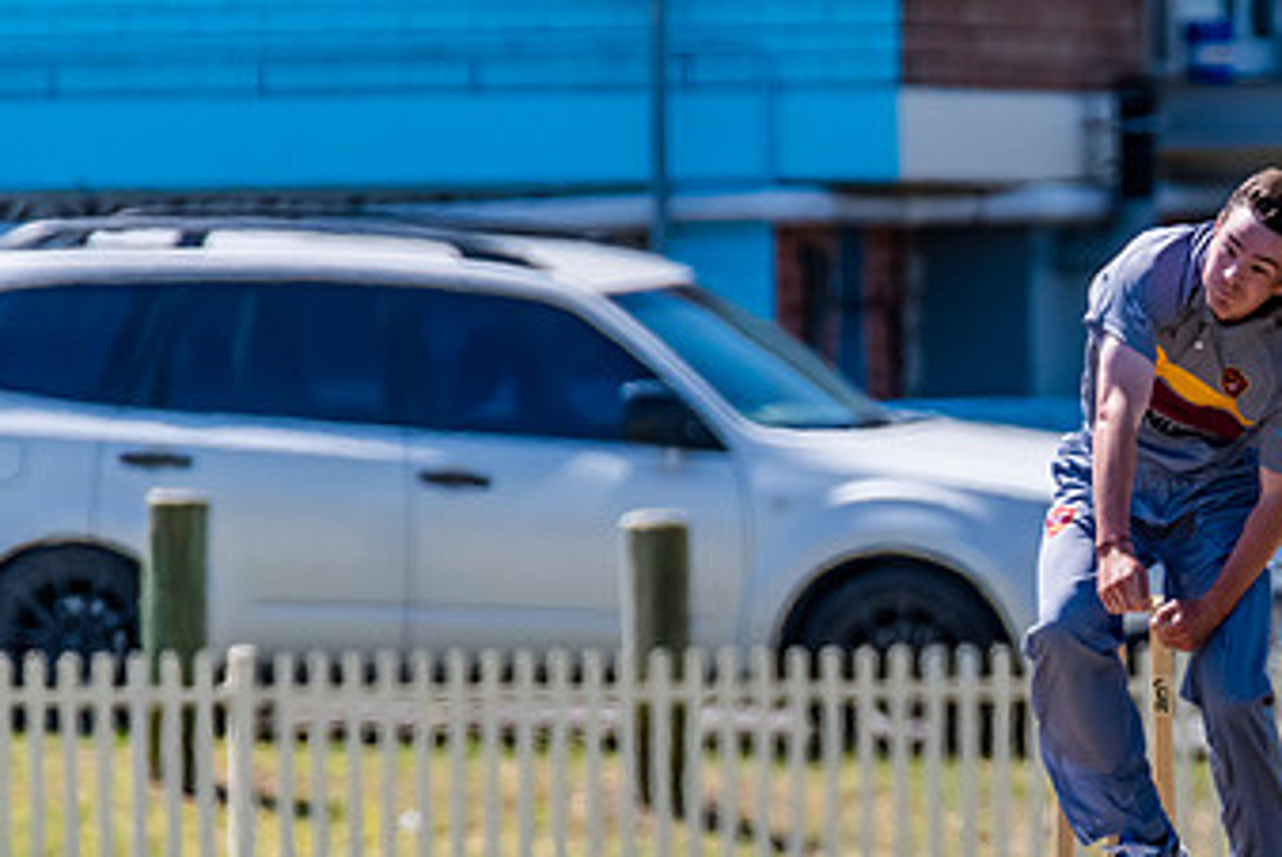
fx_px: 50467
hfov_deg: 1.5
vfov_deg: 1.0
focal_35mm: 1416
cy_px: 670
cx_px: 1220
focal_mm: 600
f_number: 6.3
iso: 640
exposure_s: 1/2000
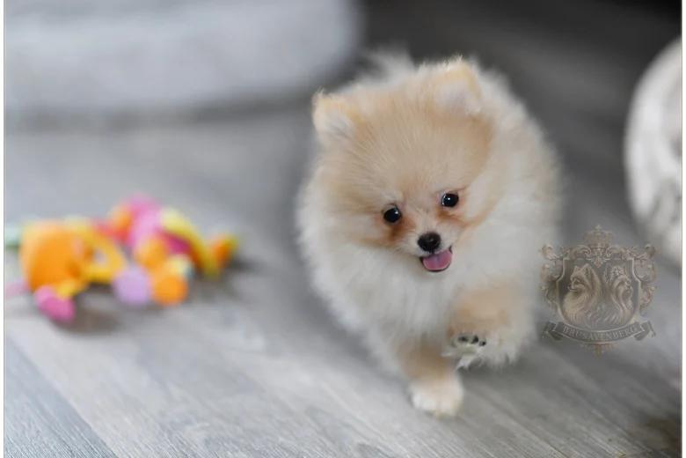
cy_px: 229
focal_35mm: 85
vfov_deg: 16.1
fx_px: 1620
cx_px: 343
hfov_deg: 23.9
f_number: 1.4
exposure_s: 1/1000
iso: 400
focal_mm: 85
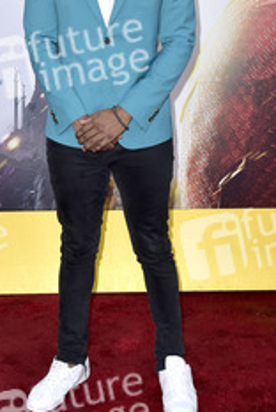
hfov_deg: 19.0
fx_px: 825
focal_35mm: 72
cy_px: 150
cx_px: 111
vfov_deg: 27.9
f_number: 6.3
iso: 400
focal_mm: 42
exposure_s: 1/250
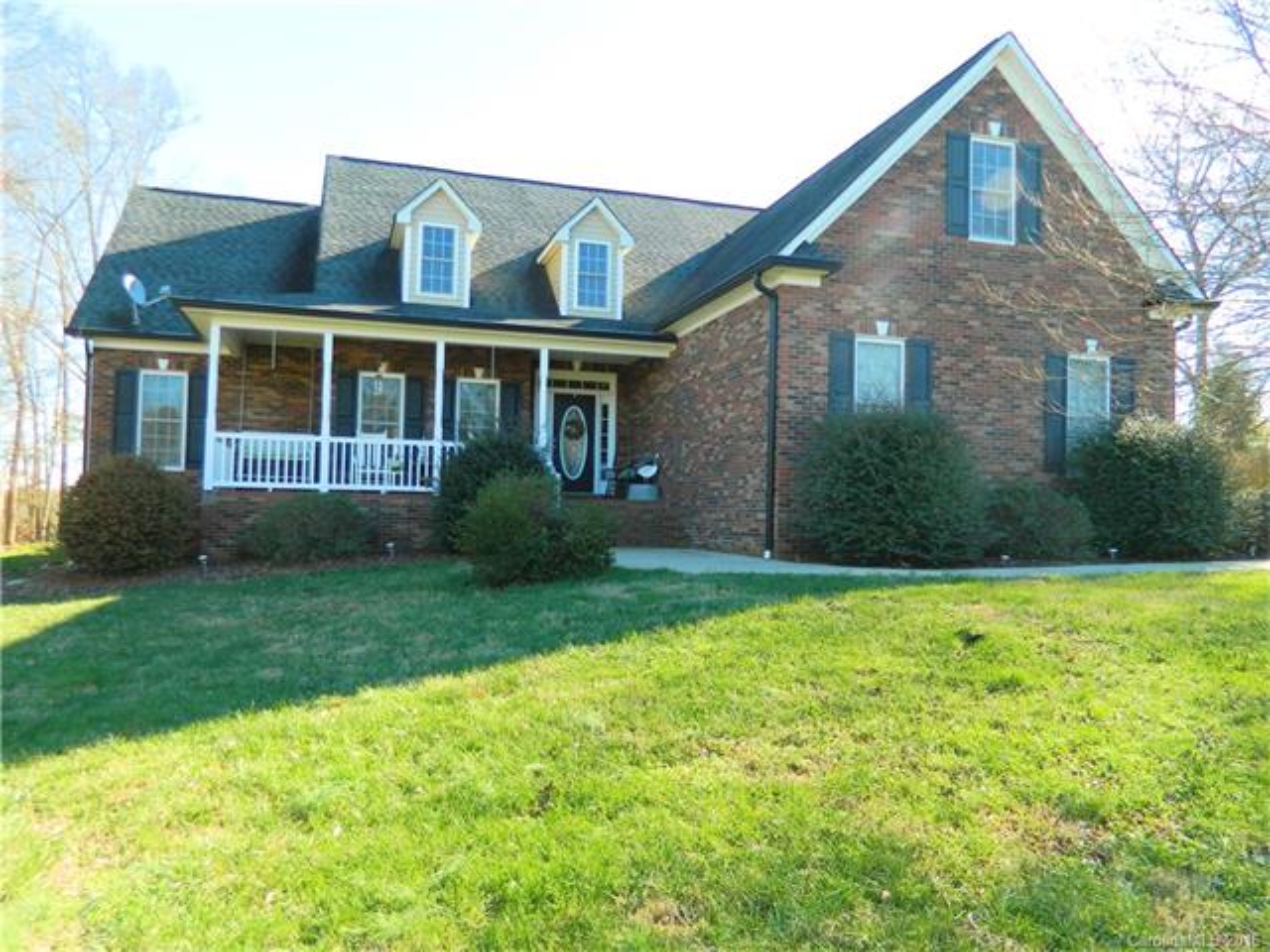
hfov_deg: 69.4
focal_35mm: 25
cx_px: 635
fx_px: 917
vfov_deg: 54.9
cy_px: 476
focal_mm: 4.5
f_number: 3.1
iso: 80
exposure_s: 1/200
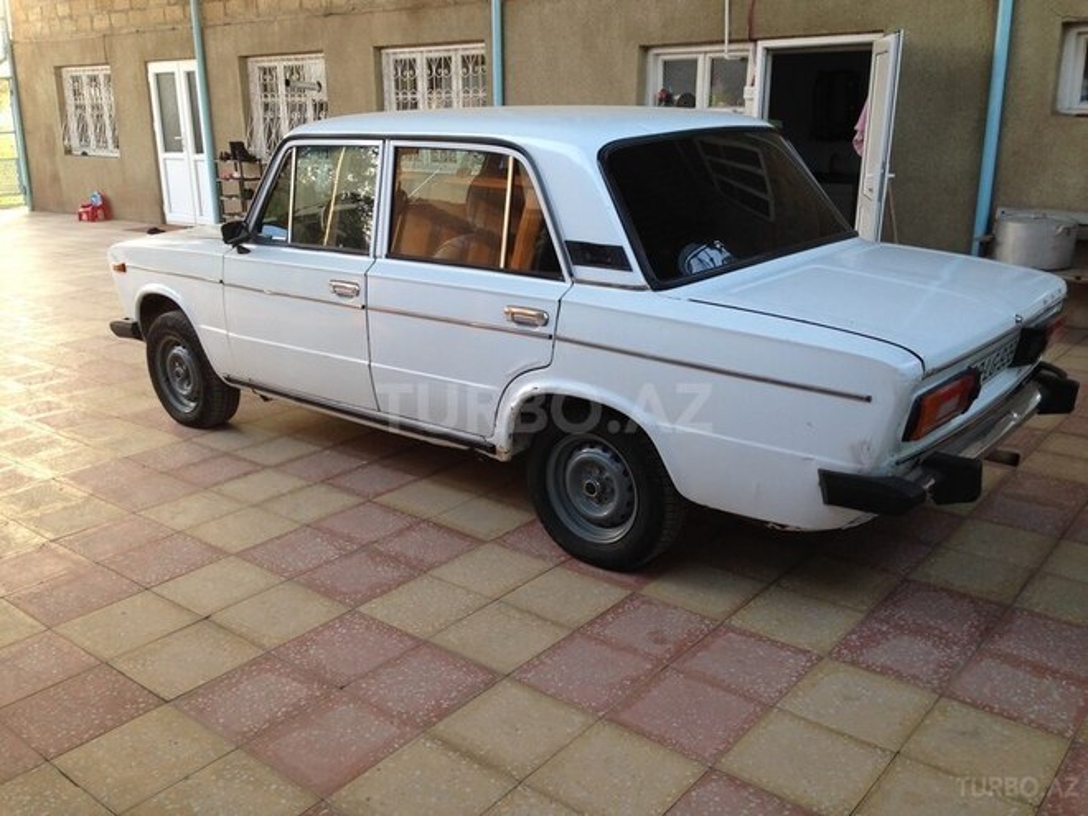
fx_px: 1037
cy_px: 408
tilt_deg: -16.0
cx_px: 544
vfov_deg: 42.9
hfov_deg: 55.4
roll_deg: +0.1
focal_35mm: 33
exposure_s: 1/40
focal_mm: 4.12
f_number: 2.4
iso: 50
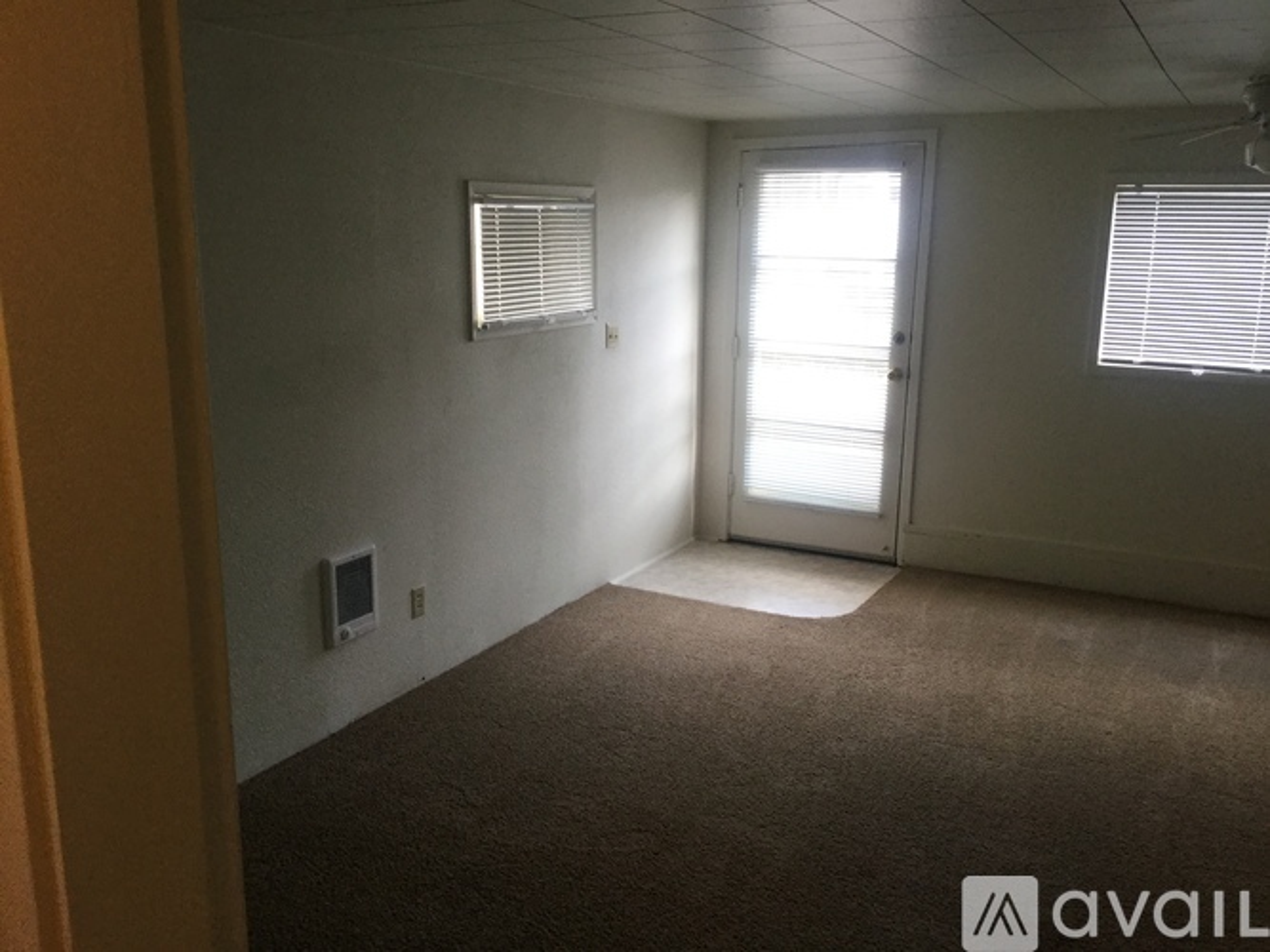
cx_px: 635
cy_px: 476
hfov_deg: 58.4
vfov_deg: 45.4
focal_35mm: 31
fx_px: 1137
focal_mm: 3.3
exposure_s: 1/30
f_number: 2.4
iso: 32
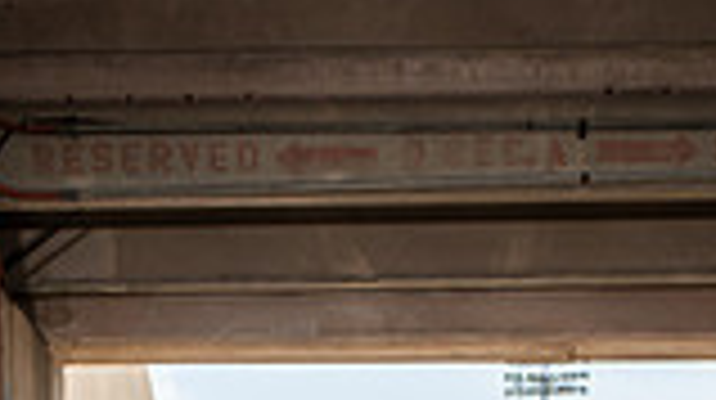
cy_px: 998
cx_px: 405
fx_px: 1972
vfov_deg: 10.0
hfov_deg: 20.6
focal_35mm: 104
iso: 160
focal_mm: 35
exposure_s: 1/400
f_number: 7.1
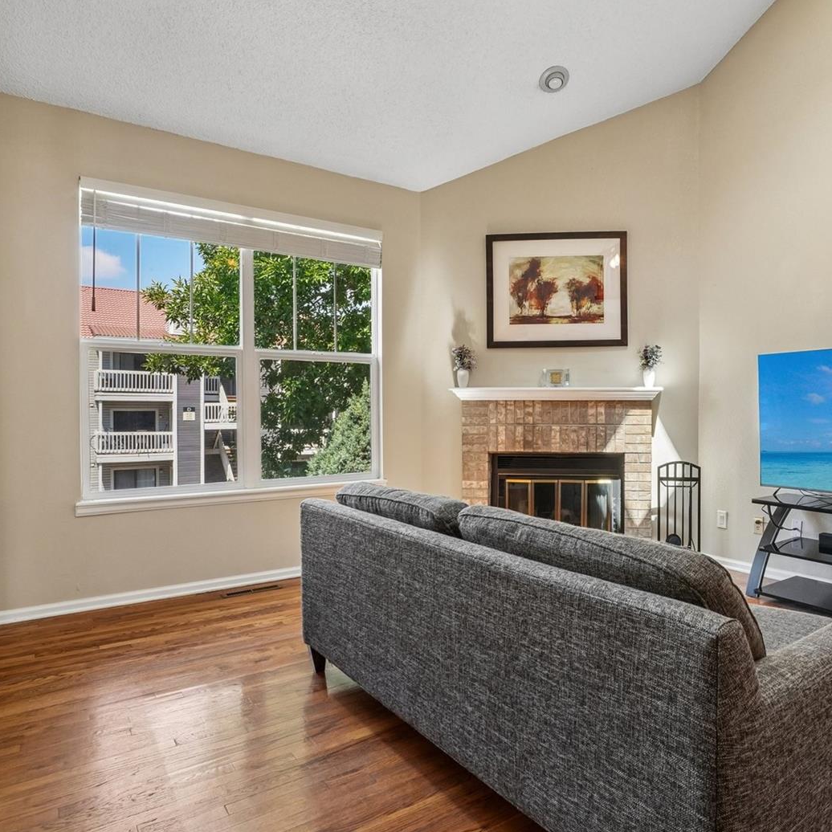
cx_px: 588
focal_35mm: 22
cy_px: 414
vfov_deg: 70.5
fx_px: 589
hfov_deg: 67.5
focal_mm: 11
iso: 320
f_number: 8
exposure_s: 1/30
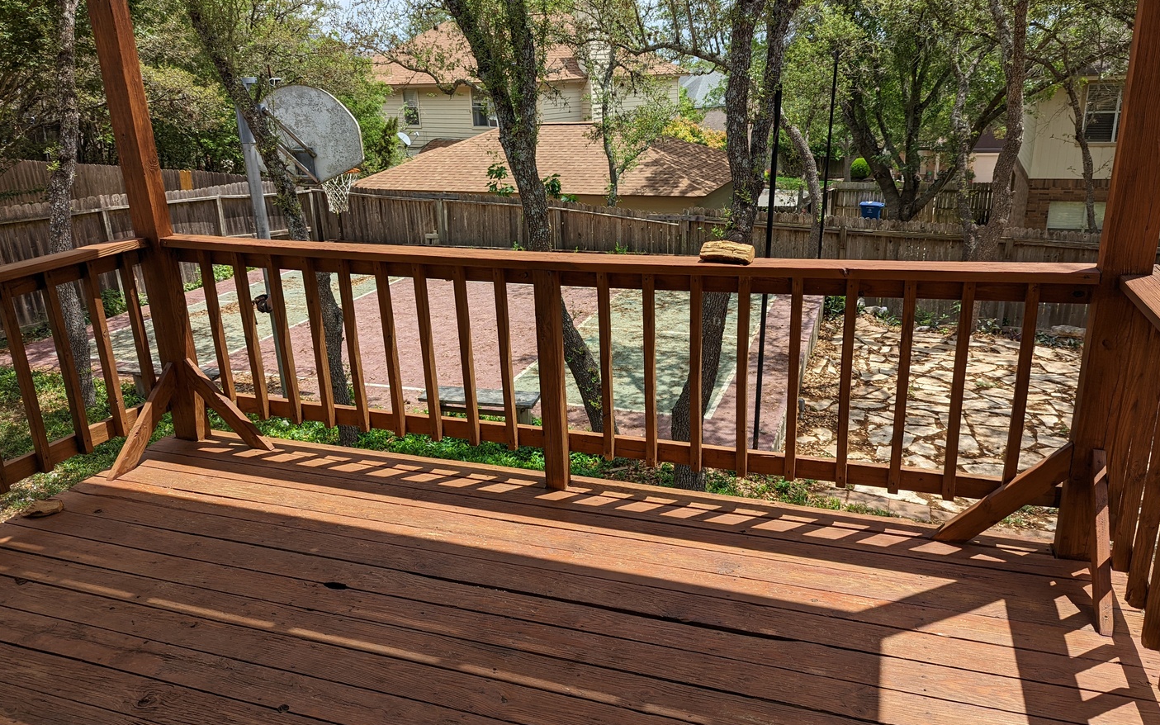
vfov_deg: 47.6
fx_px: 822
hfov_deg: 70.4
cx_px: 585
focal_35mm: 26
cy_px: 335
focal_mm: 6.81
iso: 39
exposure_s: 1/1550
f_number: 1.85
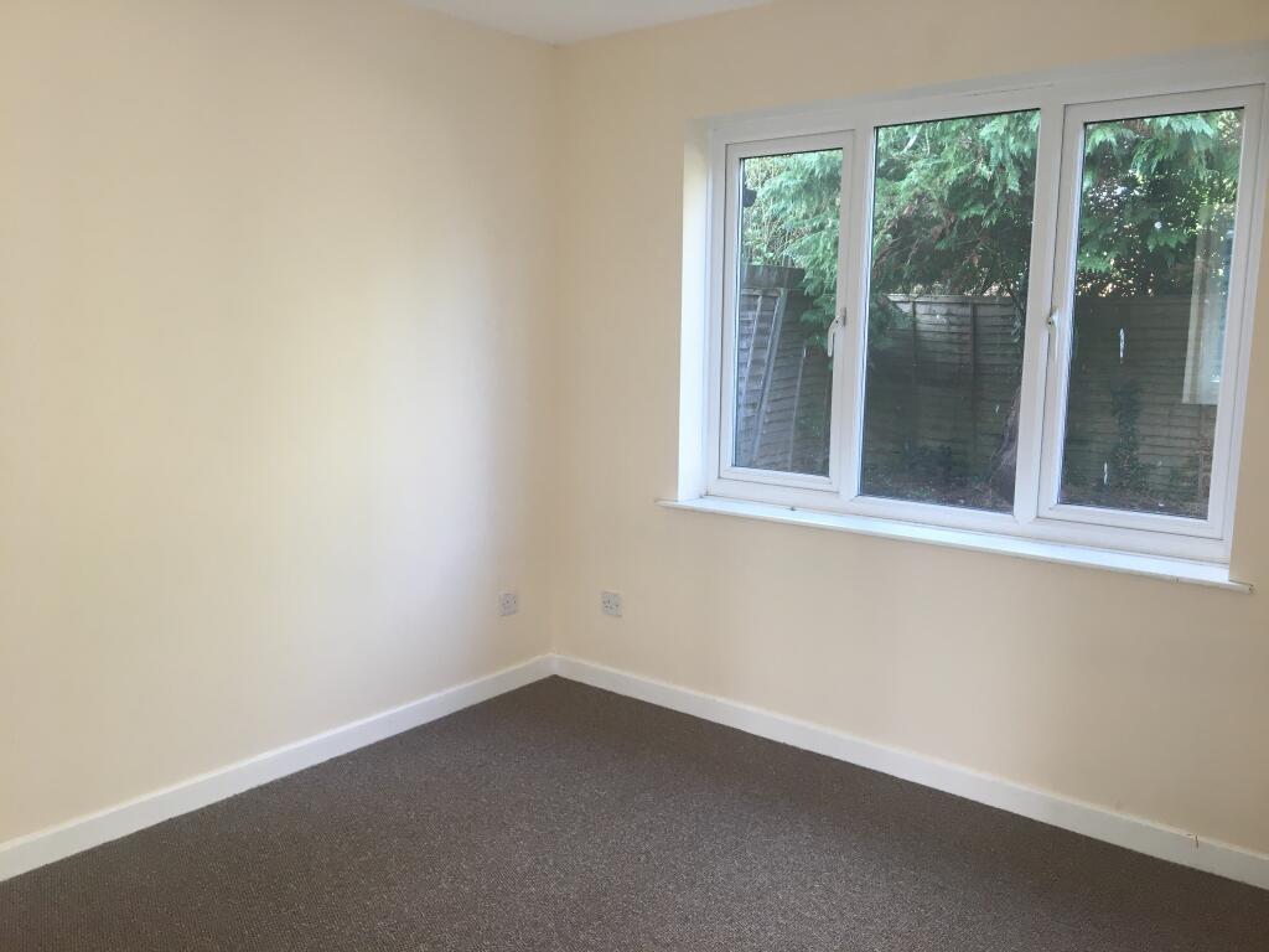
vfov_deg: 48.2
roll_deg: -1.4
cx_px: 634
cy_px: 476
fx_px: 1063
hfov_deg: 61.7
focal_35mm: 29
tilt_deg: -7.3
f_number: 2.2
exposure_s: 1/33
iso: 25
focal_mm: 4.15
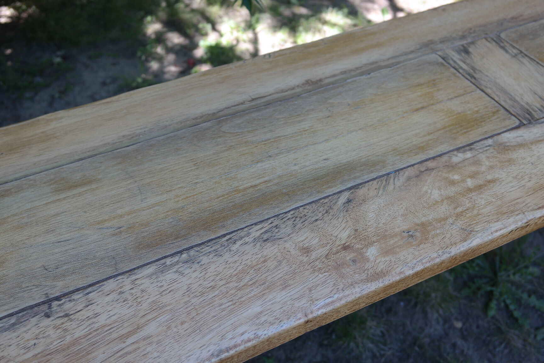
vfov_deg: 43.6
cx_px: 272
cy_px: 182
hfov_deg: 61.9
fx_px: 453
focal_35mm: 30
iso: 100
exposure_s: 1/100
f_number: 4
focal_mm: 20
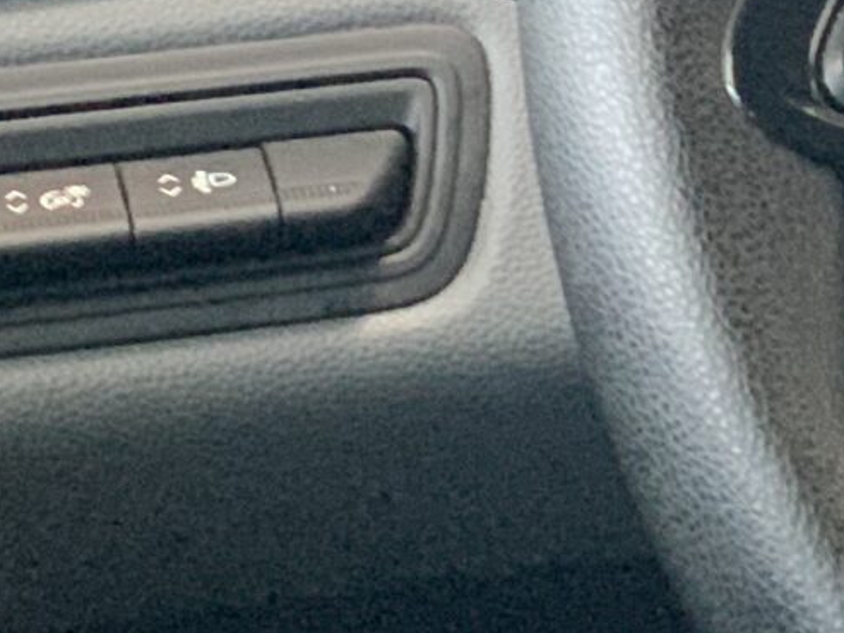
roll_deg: +0.9
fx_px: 6585
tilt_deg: -14.0
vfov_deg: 5.5
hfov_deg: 6.9
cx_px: 2101
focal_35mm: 270
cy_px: -157
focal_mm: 6
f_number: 2.4
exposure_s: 1/60
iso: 250
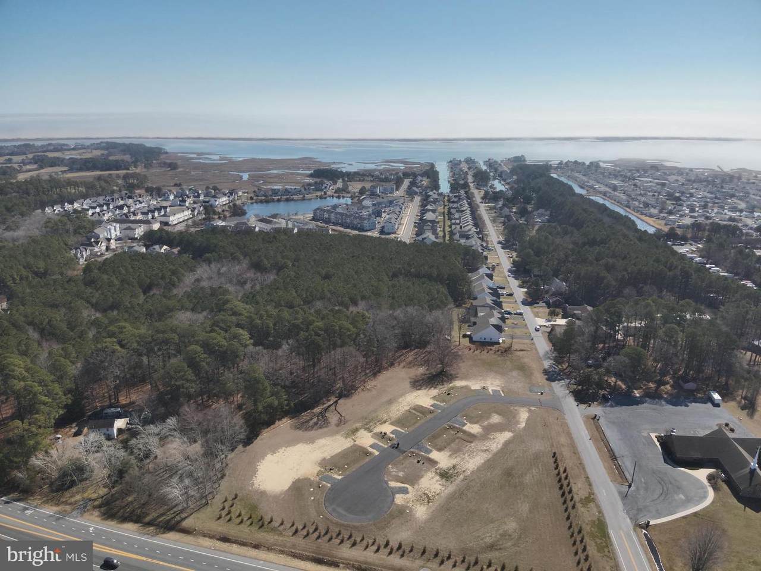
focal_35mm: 24
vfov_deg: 56.8
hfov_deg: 71.6
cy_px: 286
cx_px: 380
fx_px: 528
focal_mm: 4.4
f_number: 2.8
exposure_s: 1/2000
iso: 100
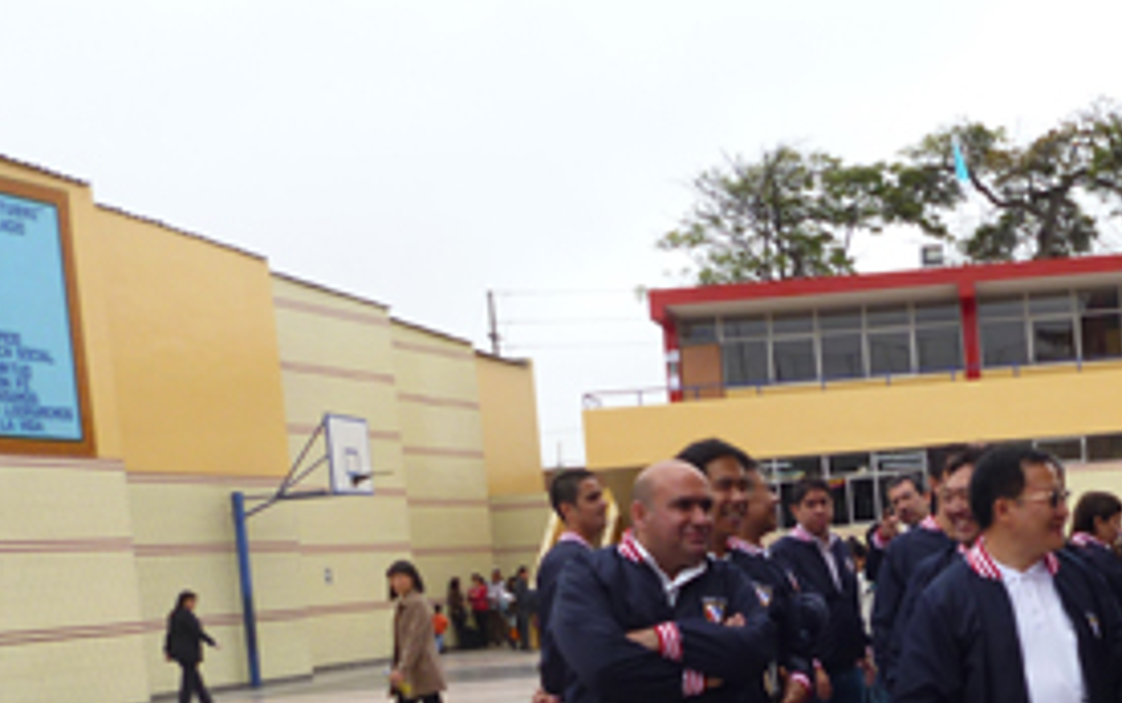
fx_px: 1775
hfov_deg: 33.7
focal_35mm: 58
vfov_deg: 21.4
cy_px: 746
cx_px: 943
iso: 100
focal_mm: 5
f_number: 9
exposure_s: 1/80
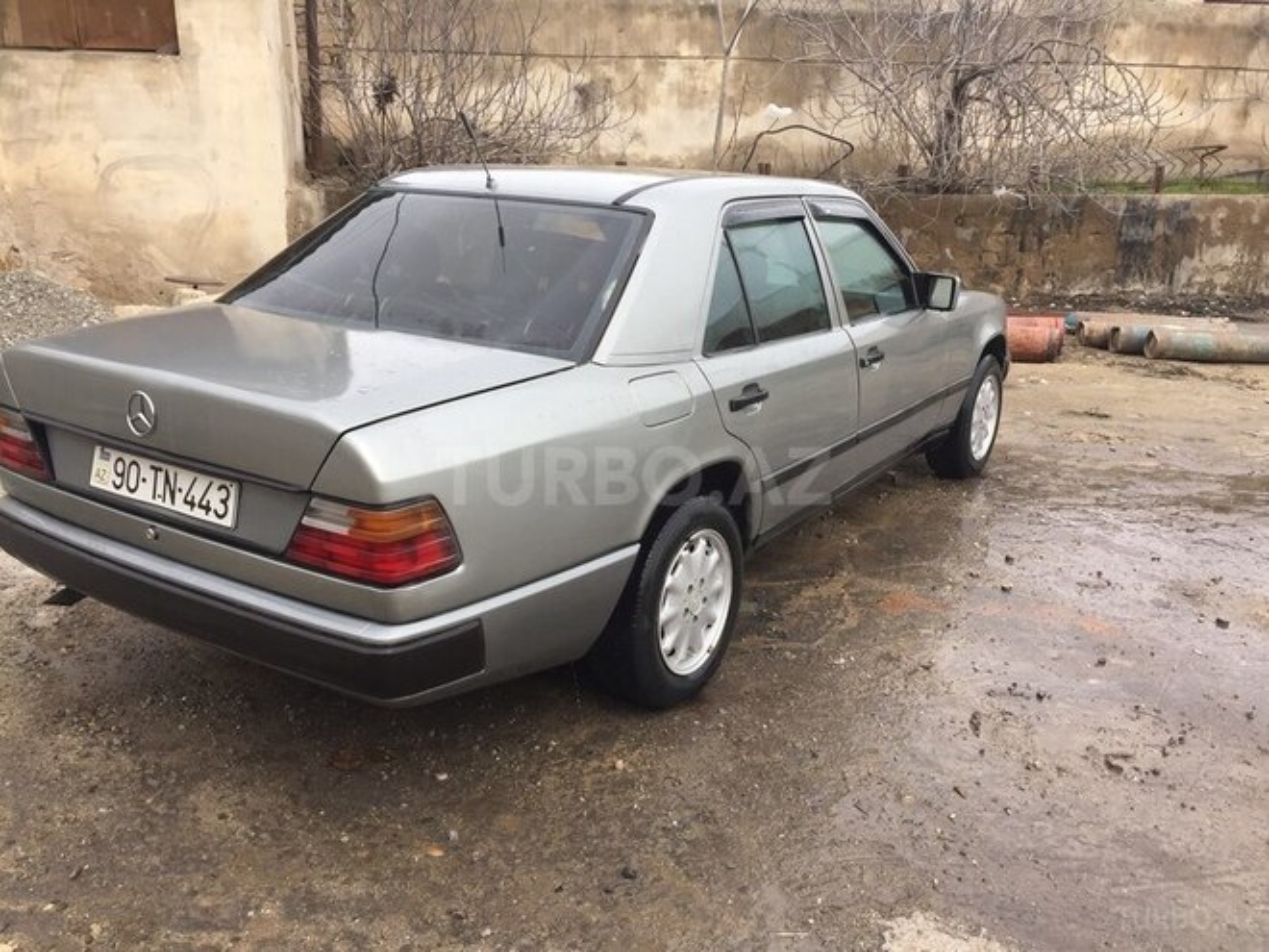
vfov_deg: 48.2
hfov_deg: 61.7
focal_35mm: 29
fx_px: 1063
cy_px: 476
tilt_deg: -15.0
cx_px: 634
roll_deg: -0.5
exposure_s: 1/670
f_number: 2.2
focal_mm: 4.15
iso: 32
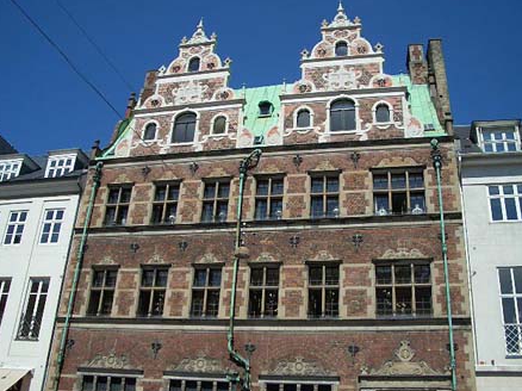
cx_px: 260
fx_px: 543
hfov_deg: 51.4
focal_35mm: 36
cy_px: 198
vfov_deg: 39.6
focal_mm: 5.8
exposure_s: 1/800
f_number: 4.3
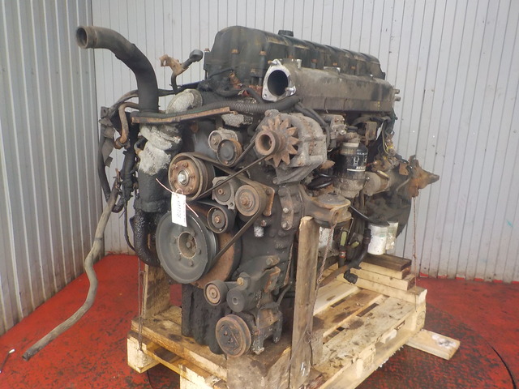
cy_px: 194
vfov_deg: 46.8
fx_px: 450
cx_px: 260
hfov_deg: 60.0
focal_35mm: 30
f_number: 3.3
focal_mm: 4.1
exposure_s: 1/30
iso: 220
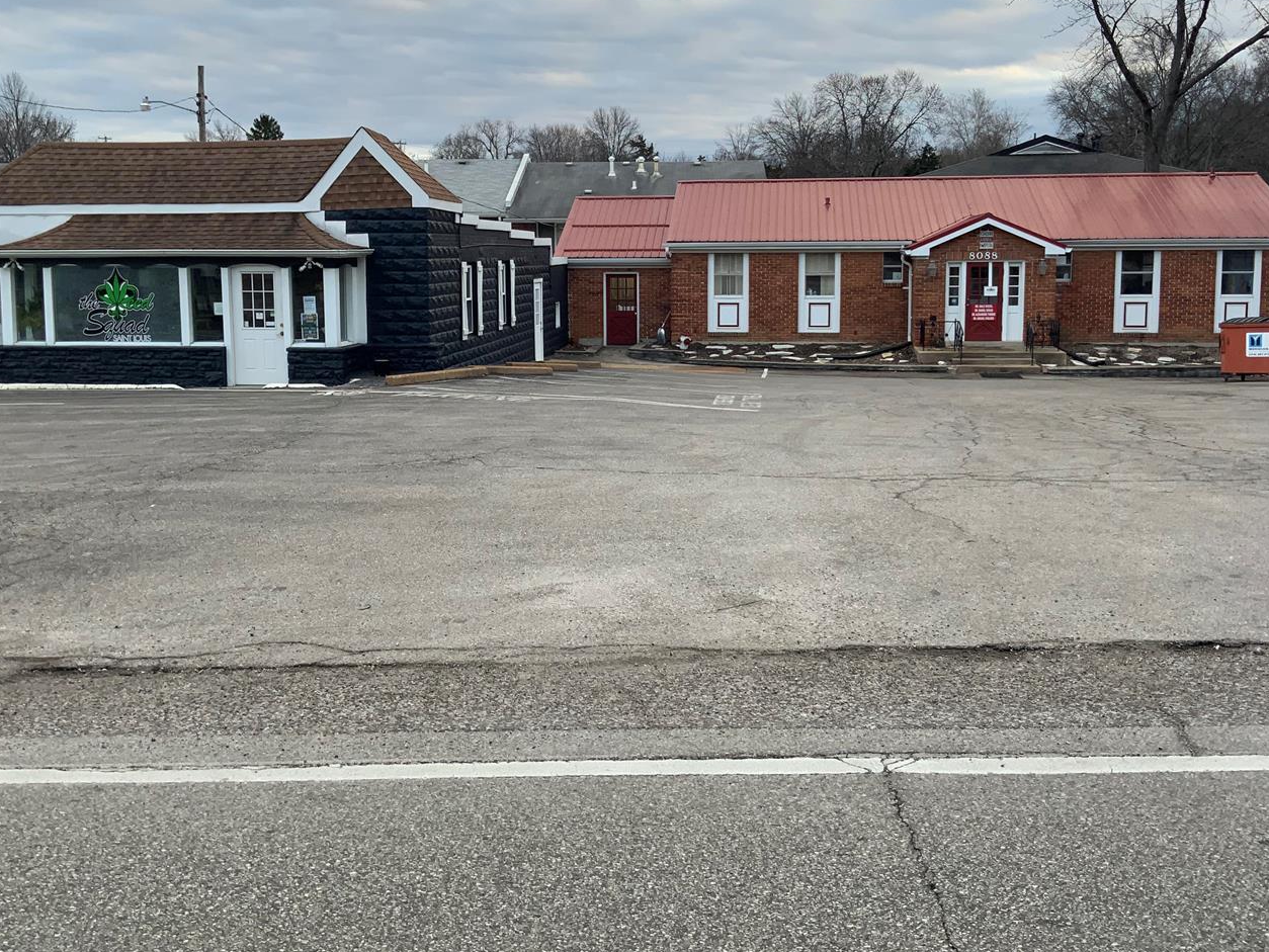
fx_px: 1357
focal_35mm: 37
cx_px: 624
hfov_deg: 50.1
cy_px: 390
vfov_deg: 38.5
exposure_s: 1/129
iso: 16
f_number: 1.8
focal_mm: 3
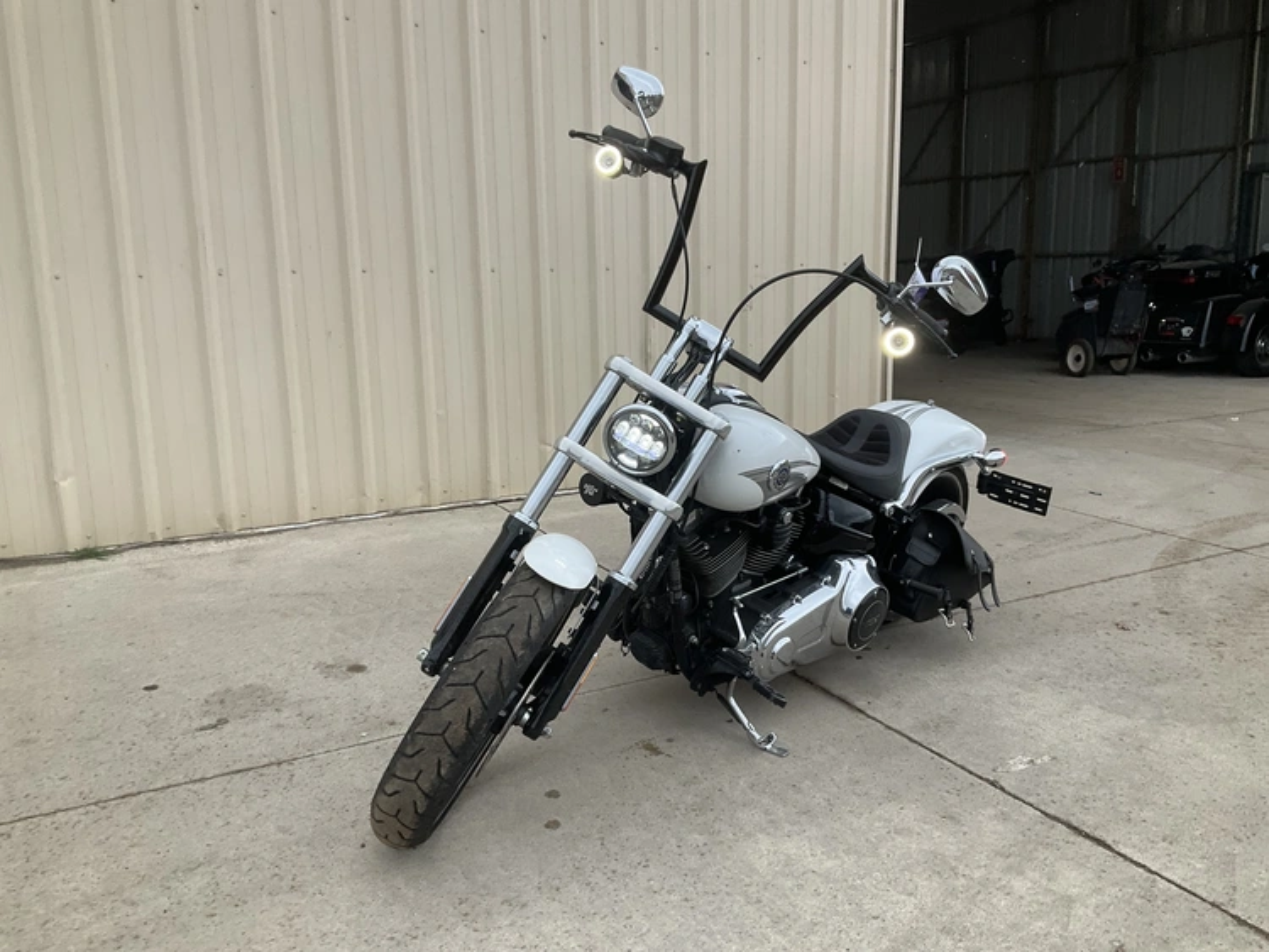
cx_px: 634
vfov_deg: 48.3
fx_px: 1063
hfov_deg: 61.6
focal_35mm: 29
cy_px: 476
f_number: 1.8
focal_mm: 3
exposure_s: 1/240
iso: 20
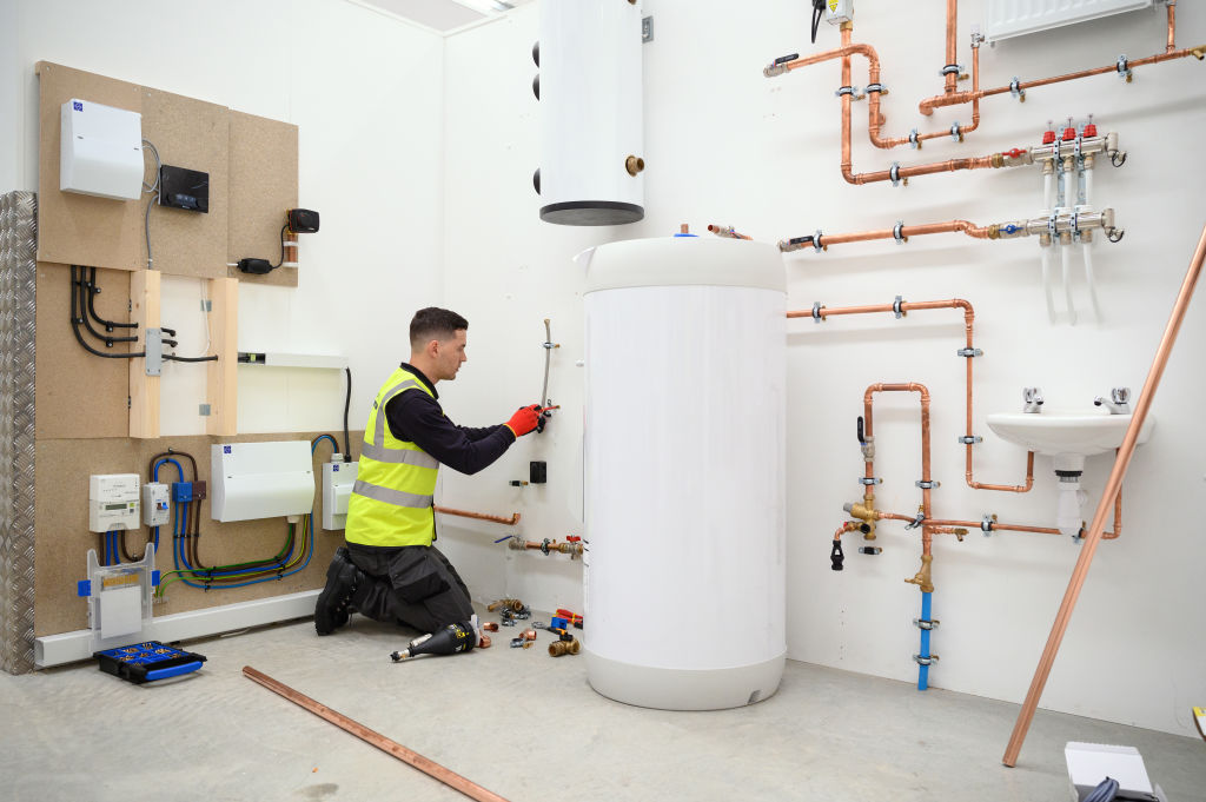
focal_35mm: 29
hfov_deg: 63.7
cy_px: 401
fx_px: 971
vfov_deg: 44.9
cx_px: 603
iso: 2500
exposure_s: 1/160
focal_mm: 29
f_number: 4
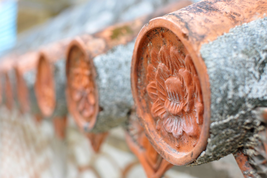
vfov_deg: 27.0
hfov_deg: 39.6
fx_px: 371
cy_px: 89
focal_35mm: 50
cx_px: 134
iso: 200
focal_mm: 50
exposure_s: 1/60
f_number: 4
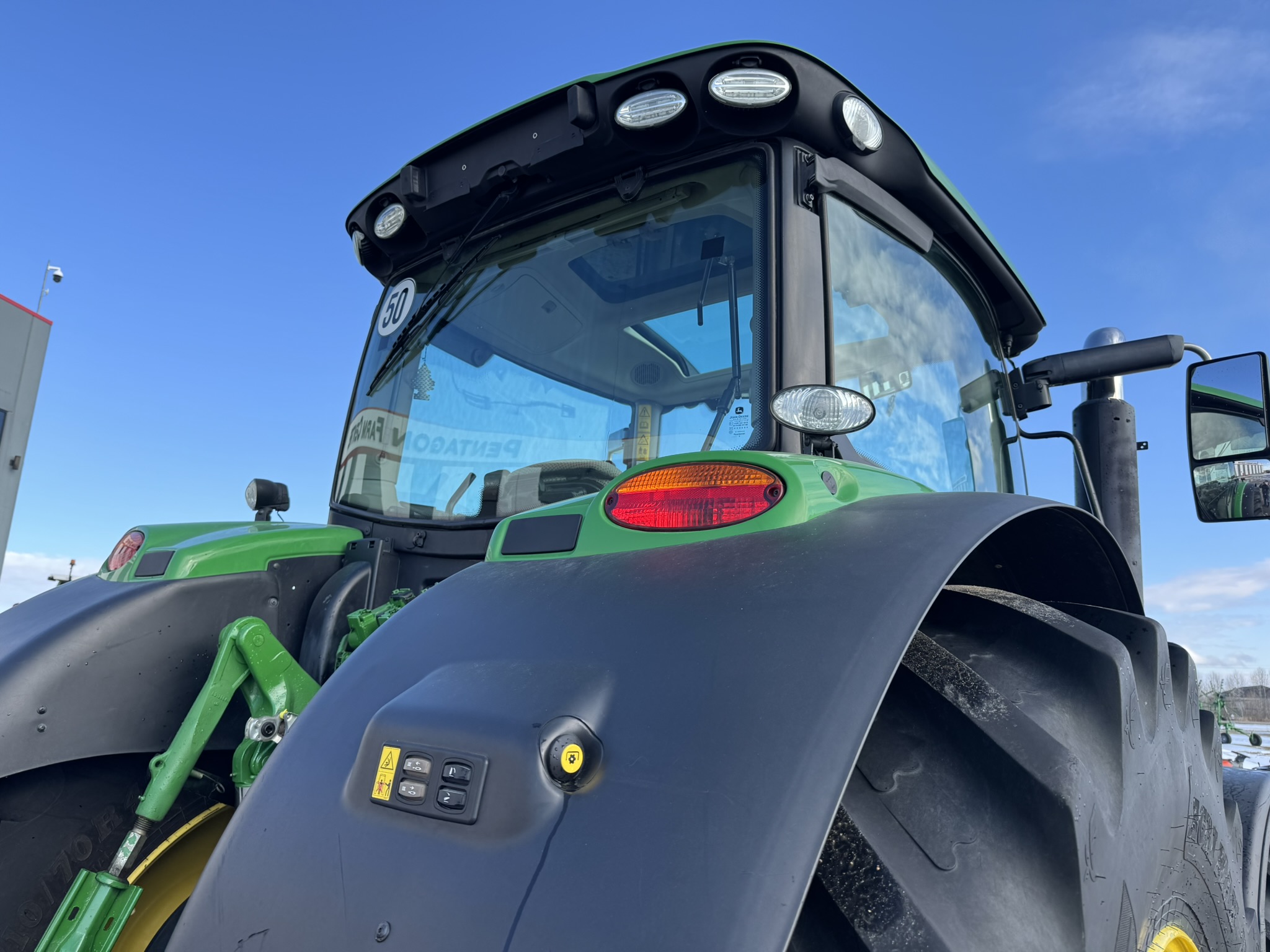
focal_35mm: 24
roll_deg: -3.5
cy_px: 476
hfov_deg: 71.6
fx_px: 881
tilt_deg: +12.9
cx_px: 635
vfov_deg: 56.8
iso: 80
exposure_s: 1/1637
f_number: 1.78
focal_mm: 6.76
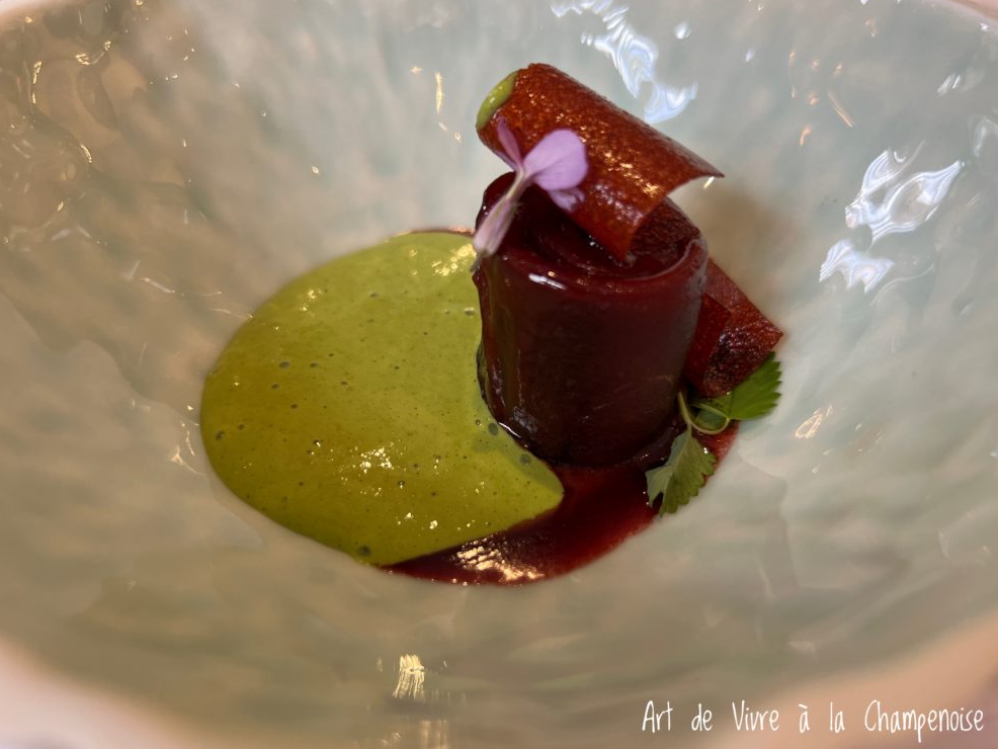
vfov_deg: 51.4
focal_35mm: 27
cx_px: 505
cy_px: 374
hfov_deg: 65.3
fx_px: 779
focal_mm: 5.7
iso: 64
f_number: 1.5
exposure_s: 1/100
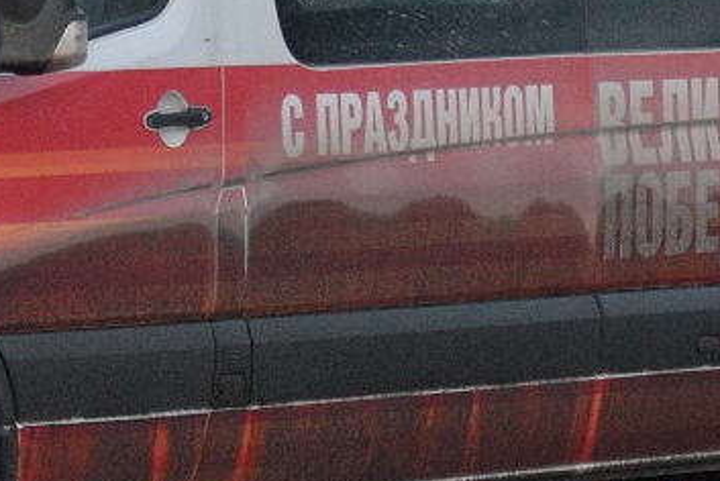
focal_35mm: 485
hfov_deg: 4.2
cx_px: 286
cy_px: -165
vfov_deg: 2.8
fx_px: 9708
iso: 400
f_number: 5.6
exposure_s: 1/250
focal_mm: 80
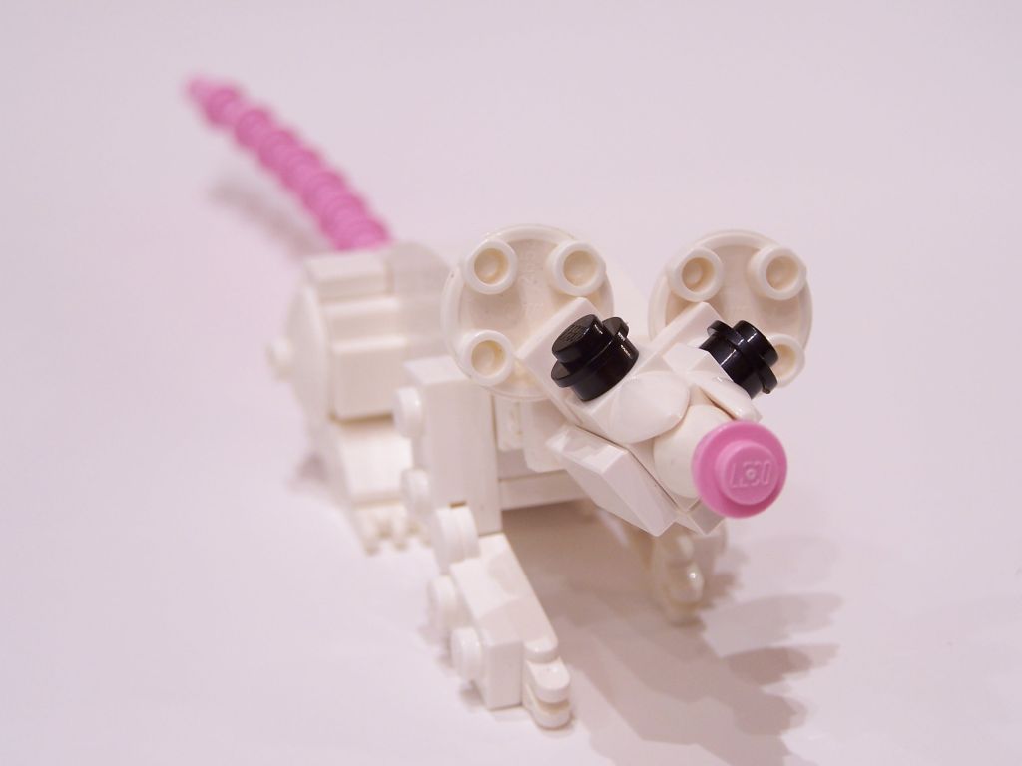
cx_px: 511
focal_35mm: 82
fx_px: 2421
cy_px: 383
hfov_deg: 23.8
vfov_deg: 18.0
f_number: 3.2
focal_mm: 13.7
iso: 80
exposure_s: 1/3
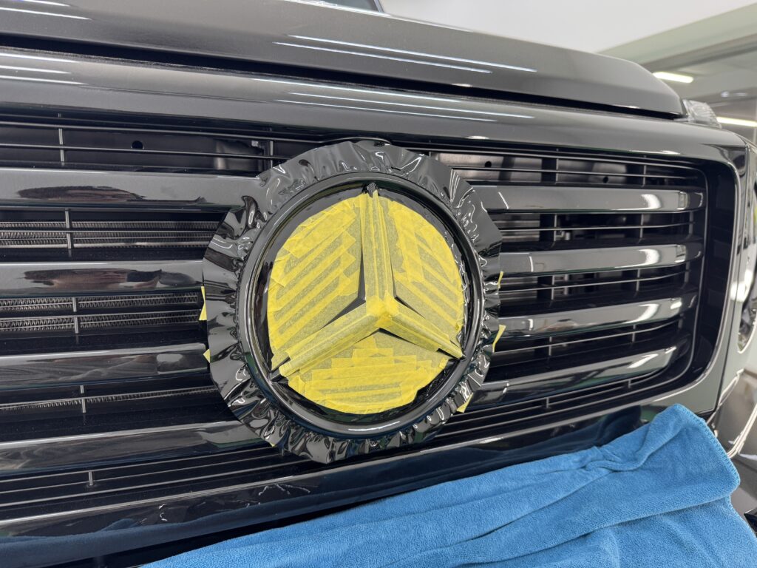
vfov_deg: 56.8
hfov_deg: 71.6
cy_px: 284
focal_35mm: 24
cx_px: 378
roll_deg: -0.7
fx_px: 525
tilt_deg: -10.5
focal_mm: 6.76
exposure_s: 1/100
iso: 100
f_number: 1.78
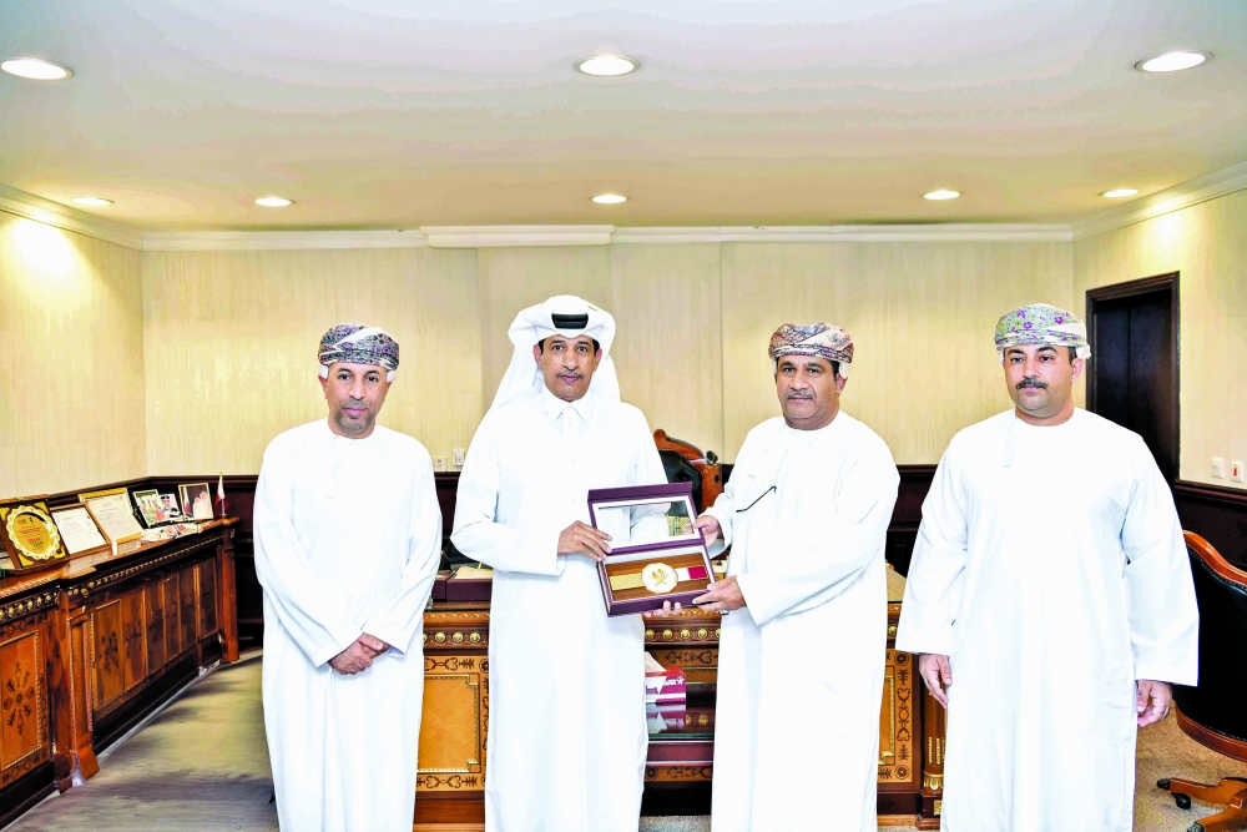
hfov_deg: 58.7
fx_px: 1109
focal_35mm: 32
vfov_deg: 41.1
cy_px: 416
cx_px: 624
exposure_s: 1/160
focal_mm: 32
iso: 800
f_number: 3.5
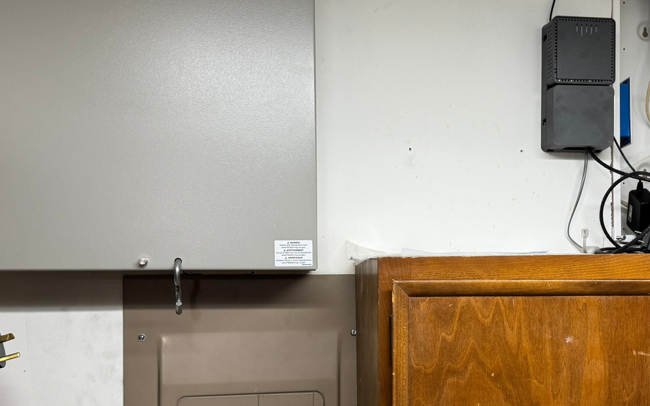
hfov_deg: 42.9
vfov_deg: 27.8
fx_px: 815
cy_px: 272
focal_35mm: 46
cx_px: 434
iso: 160
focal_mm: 6.76
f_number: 1.78
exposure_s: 1/60
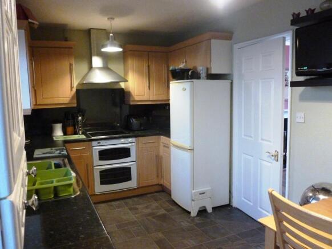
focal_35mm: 28
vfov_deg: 49.8
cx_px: 166
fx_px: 269
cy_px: 124
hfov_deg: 63.4
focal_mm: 5
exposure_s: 1/13
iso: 800
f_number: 3.3
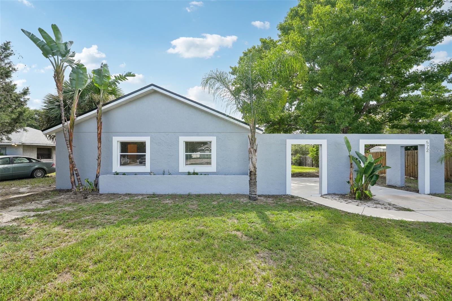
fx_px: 176
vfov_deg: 81.2
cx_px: 226
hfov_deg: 104.3
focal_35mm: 14
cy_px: 150
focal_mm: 14
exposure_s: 1/500
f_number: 8
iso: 400
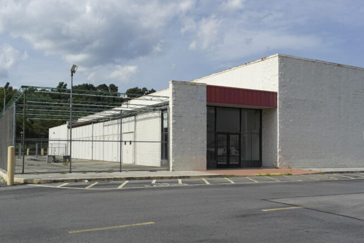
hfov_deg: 54.2
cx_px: 157
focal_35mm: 35
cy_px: 132
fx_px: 354
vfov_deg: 37.8
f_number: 8
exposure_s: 1/400
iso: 100
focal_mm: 20
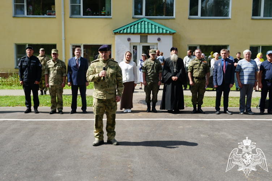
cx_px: 136
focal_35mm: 44
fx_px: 328
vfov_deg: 30.8
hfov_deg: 45.0
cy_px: 90
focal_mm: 29
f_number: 9
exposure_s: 1/125
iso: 100
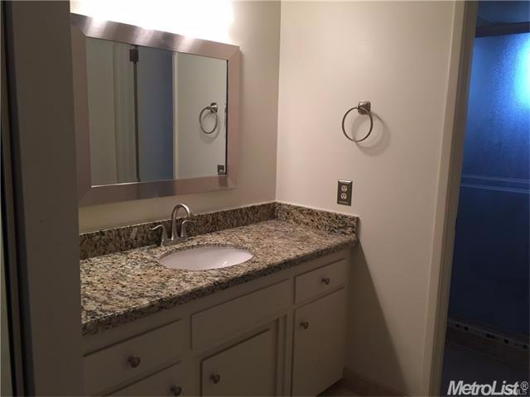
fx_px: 444
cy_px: 198
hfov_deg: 61.7
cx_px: 265
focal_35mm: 29
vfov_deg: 48.2
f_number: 2.2
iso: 32
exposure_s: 1/30
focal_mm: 4.15
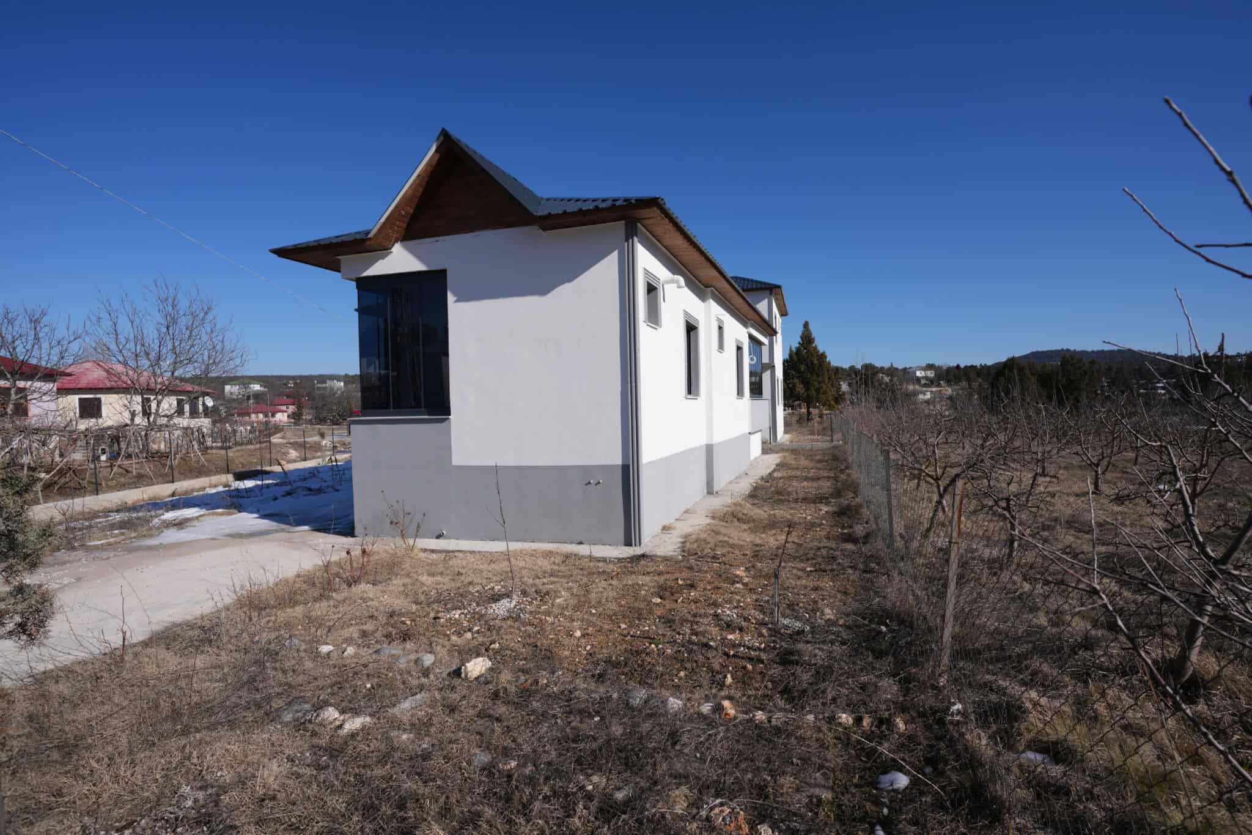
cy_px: 418
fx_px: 626
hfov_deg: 90.0
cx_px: 626
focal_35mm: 18
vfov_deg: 67.4
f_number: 7.1
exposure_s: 1/500
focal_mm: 18
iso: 100
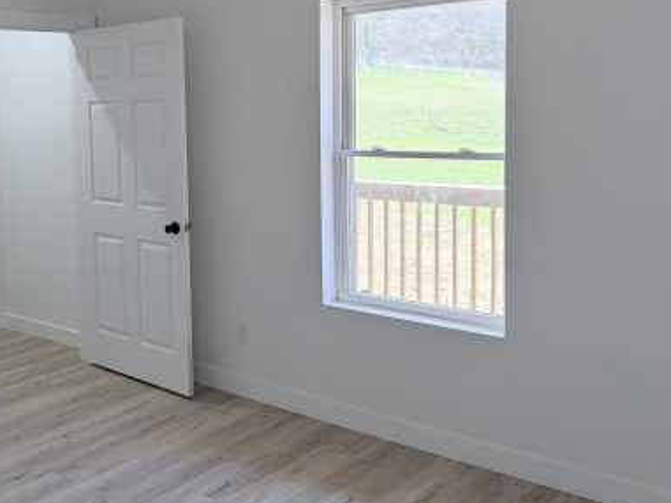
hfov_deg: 43.5
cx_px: 175
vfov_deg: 34.1
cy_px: 179
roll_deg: +2.4
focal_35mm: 42
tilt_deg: -4.8
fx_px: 814
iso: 100
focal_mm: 6.76
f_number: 1.78
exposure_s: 1/127
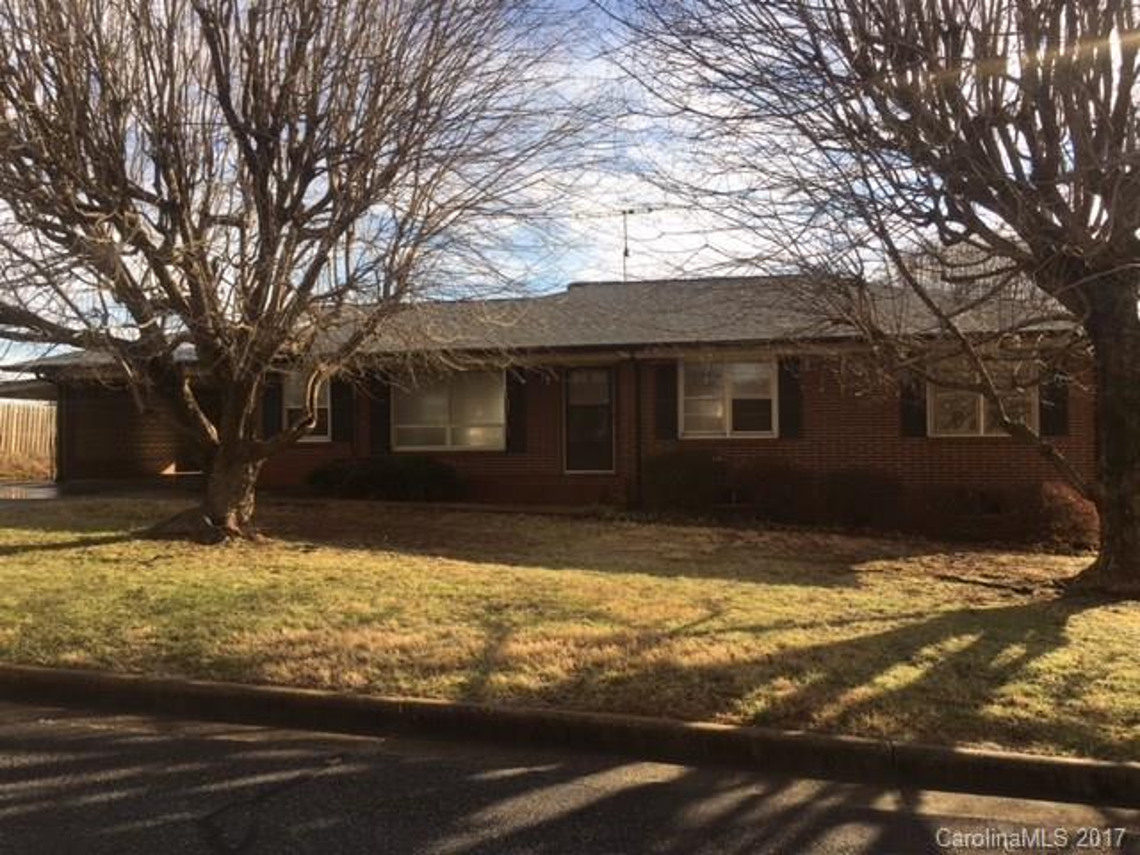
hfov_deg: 61.7
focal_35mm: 29
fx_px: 955
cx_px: 570
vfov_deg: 48.2
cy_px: 428
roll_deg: +0.6
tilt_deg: +0.5
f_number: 2.2
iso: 25
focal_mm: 4.15
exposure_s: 1/986
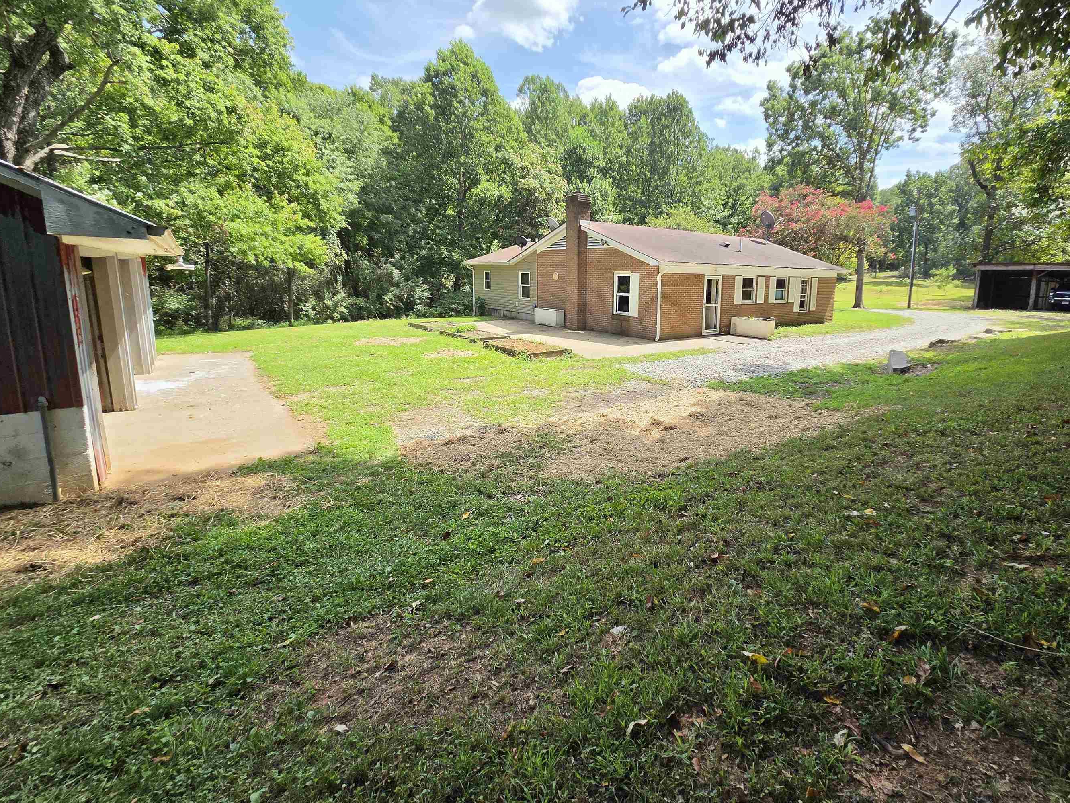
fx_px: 464
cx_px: 613
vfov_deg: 81.5
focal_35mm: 15
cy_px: 359
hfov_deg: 97.5
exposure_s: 1/1765
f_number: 2.2
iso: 100
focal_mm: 2.2
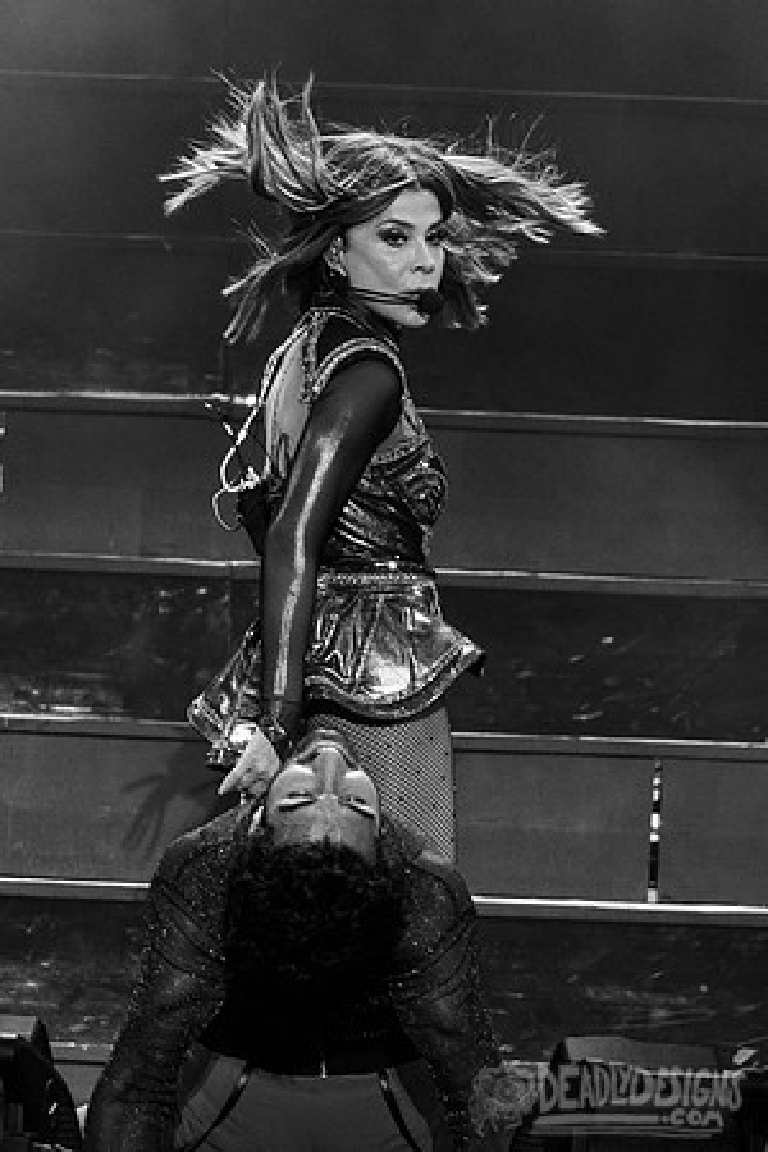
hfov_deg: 1.3
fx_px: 33235
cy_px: 537
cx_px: 447
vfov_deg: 2.0
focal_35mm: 1039
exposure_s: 1/800
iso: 2000
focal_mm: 600
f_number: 6.3
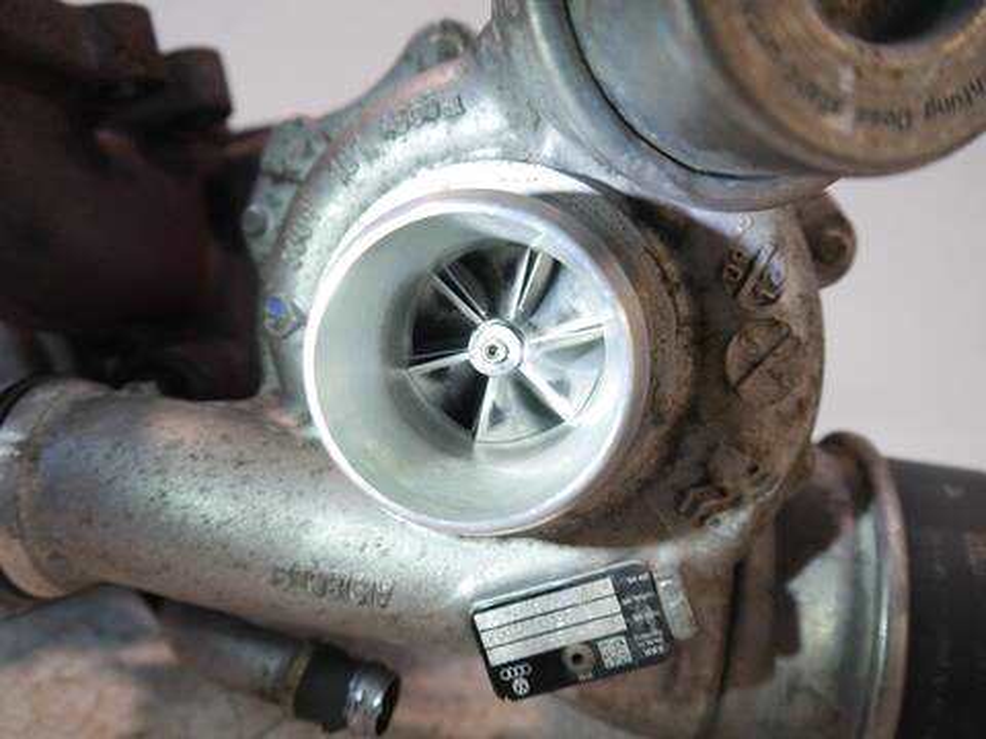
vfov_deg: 49.7
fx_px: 798
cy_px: 370
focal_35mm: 28
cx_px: 493
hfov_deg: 63.4
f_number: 3.5
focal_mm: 14
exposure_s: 1/60
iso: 400
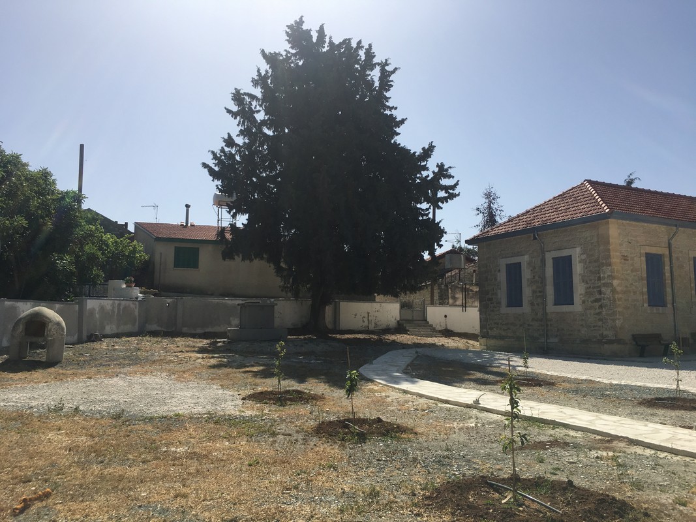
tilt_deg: +7.6
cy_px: 261
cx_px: 348
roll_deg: -0.4
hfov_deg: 61.7
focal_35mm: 29
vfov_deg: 48.2
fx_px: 583
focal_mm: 4.15
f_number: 2.2
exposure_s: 1/2481
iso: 25
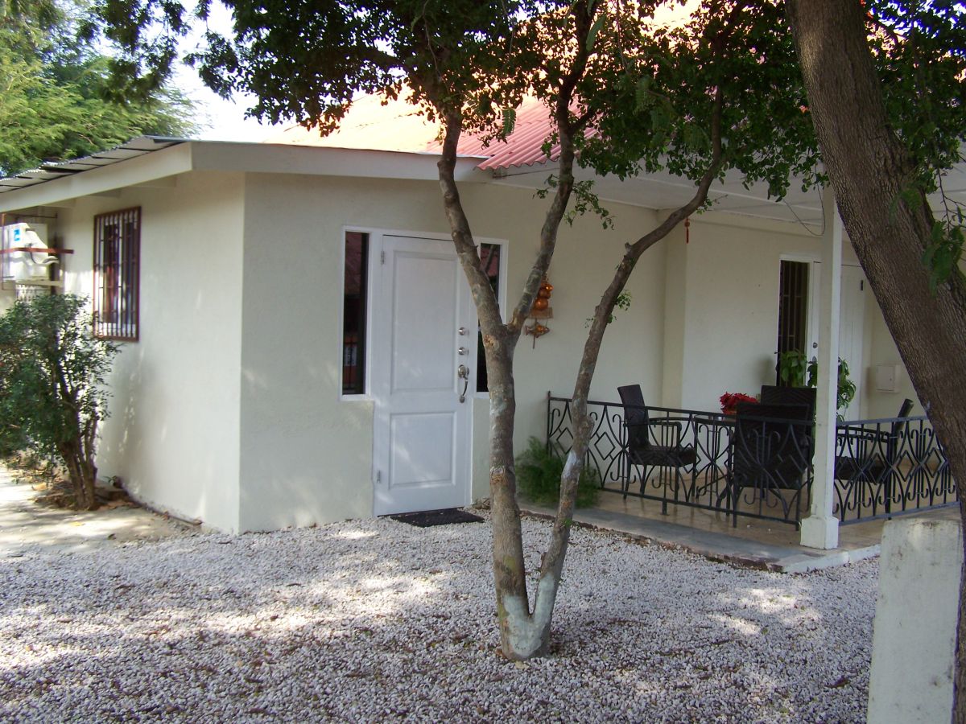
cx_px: 483
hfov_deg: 49.0
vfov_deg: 37.7
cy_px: 362
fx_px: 1060
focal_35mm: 38
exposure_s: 1/250
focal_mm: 6.3
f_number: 2.8
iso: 64
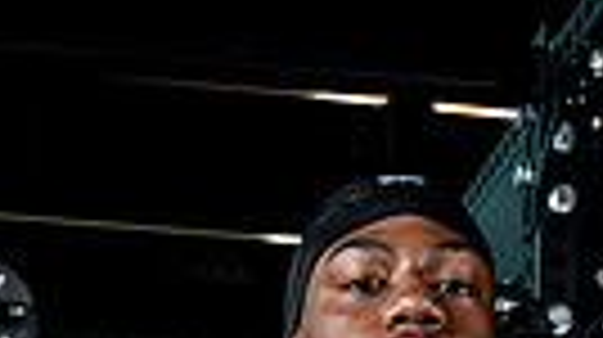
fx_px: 1405
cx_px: 306
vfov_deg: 10.8
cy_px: 901
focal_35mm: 88
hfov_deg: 24.2
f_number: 9
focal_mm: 25
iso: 640
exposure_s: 1/250
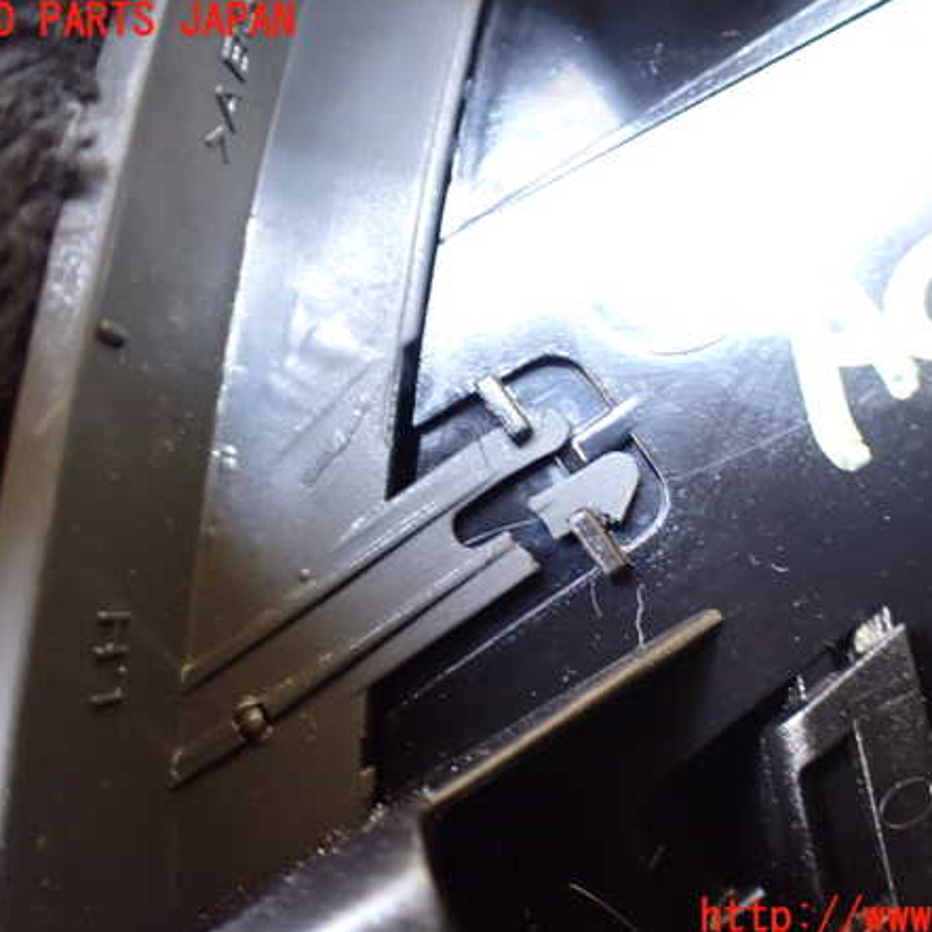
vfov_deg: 46.0
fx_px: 1097
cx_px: 544
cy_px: 470
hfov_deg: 45.9
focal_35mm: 36
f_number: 2.3
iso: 1000
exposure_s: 1/30
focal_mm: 5.4
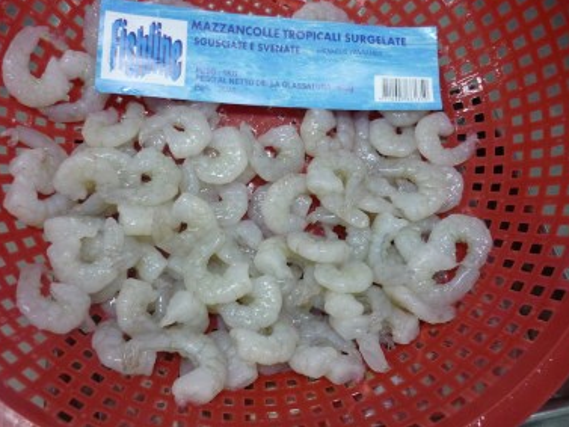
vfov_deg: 40.7
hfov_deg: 52.6
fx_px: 575
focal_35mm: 35
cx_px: 284
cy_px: 204
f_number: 2.8
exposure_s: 1/30
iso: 320
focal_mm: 5.5
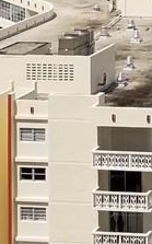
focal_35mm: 198
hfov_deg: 6.2
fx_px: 1315
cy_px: -197
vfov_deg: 10.0
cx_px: 424
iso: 50
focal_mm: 4.25
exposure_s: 1/4320
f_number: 1.7
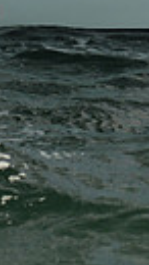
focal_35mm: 326
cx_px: 111
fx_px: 2293
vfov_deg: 6.4
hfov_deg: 3.7
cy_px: -302
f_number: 5.6
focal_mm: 70
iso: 400
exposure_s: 1/1000
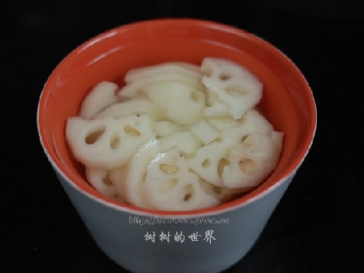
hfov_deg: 23.8
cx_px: 179
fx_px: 862
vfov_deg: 18.0
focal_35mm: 82
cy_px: 137
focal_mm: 50
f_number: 2.8
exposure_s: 1/125
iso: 200
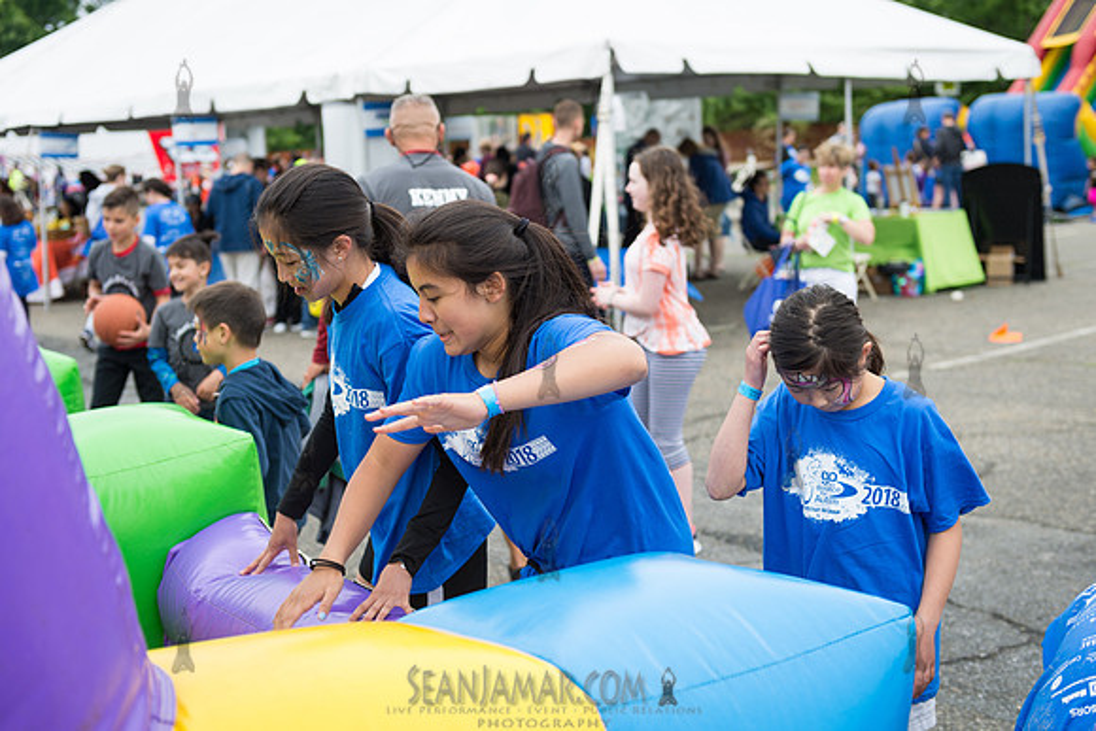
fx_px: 1462
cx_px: 548
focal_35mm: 48
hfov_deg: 41.1
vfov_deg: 28.1
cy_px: 366
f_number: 3.5
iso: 200
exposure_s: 1/800
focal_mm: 48
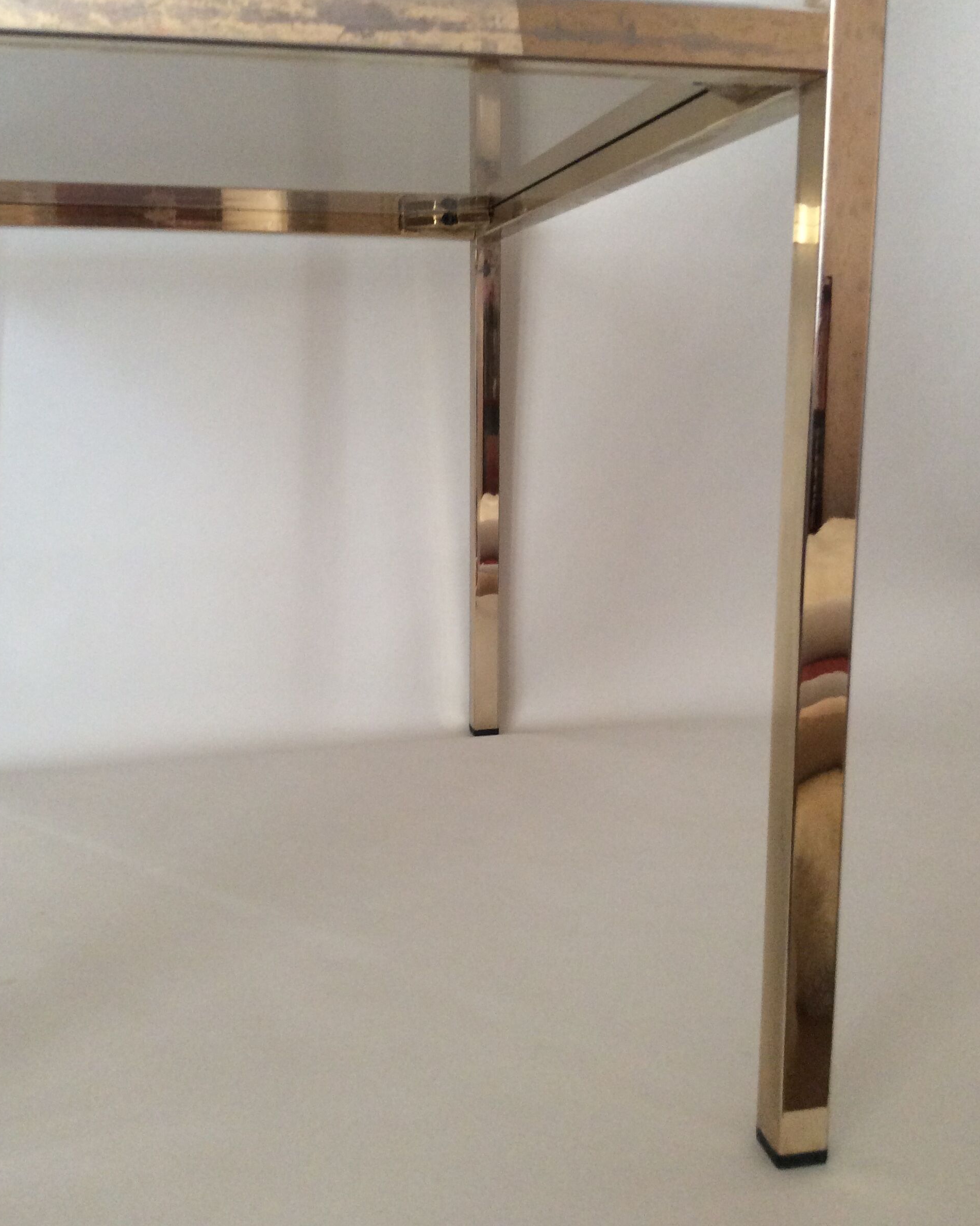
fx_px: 1233
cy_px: 567
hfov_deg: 43.4
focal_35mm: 34
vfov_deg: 52.8
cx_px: 493
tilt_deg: -9.9
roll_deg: -0.8
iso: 125
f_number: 2.4
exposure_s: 1/25
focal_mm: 3.3
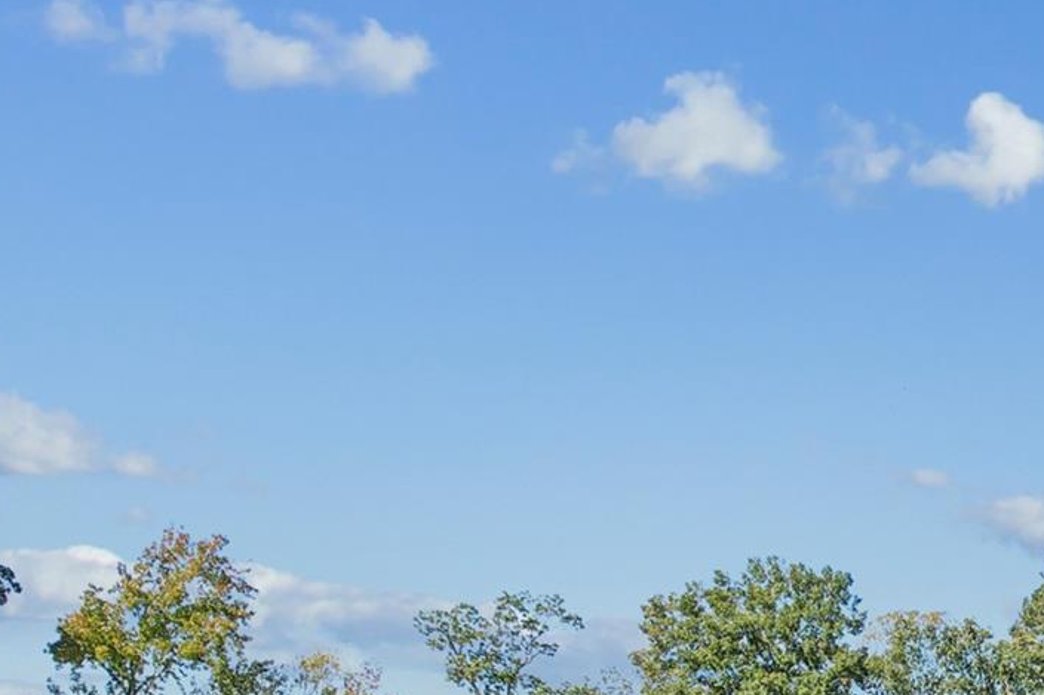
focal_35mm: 64
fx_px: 1855
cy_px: 906
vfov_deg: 19.5
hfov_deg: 28.5
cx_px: 1148
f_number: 2.8
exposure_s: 1/30
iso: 100
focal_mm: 8.4
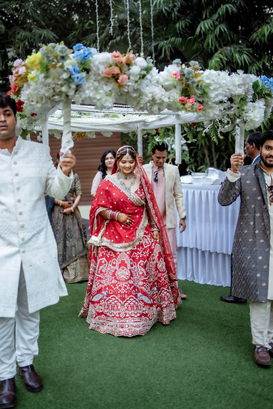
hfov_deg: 37.9
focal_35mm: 35
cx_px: 136
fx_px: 398
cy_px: 204
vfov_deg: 54.4
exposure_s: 1/250
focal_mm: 35
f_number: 1.4
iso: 800
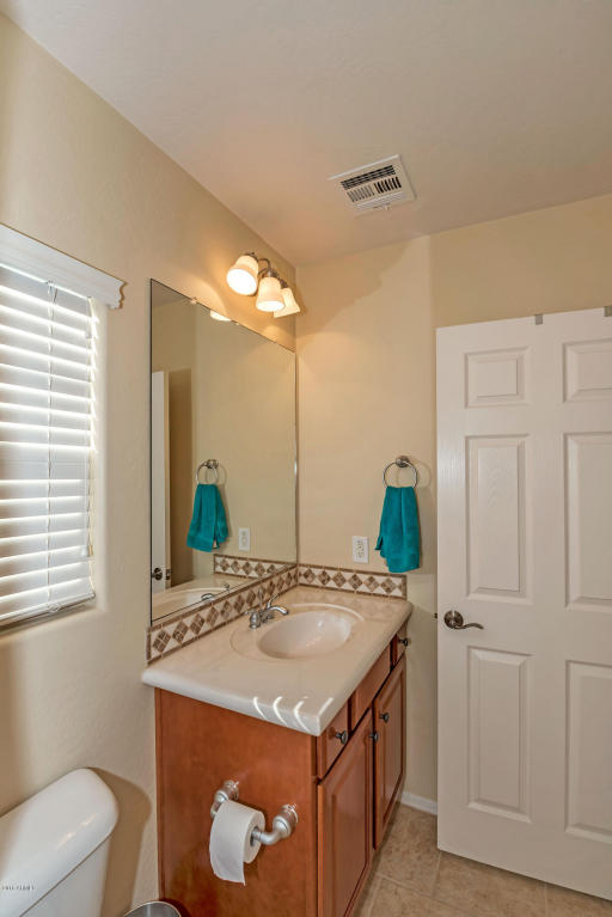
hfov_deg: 77.4
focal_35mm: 15
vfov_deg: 100.4
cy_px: 458
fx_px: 382
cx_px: 306
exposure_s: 1/80
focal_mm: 15
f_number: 9
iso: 320
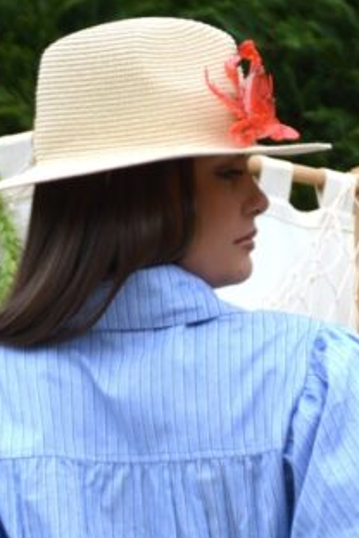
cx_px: 217
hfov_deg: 5.7
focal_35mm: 243
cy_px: 774
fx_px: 3635
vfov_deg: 8.3
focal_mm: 56
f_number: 5.6
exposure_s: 1/500
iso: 250
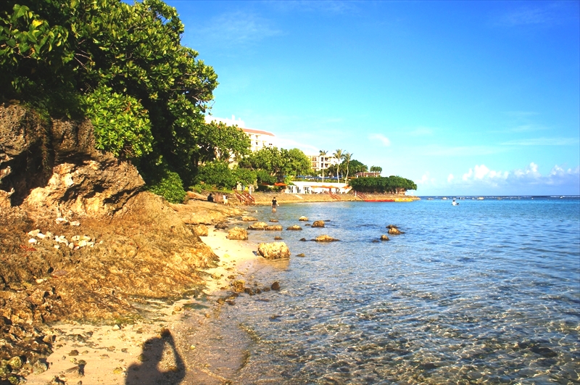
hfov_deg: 67.5
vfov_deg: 47.8
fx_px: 434
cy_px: 192
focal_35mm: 27
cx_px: 290
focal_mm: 18
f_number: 8
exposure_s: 1/640
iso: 200
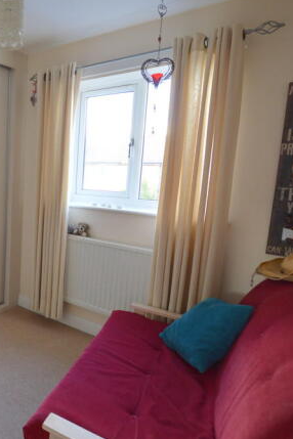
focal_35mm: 26
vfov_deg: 68.6
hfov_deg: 40.5
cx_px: -22
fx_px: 322
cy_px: 218
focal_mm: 11.5
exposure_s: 1/60
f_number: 3.5
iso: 400
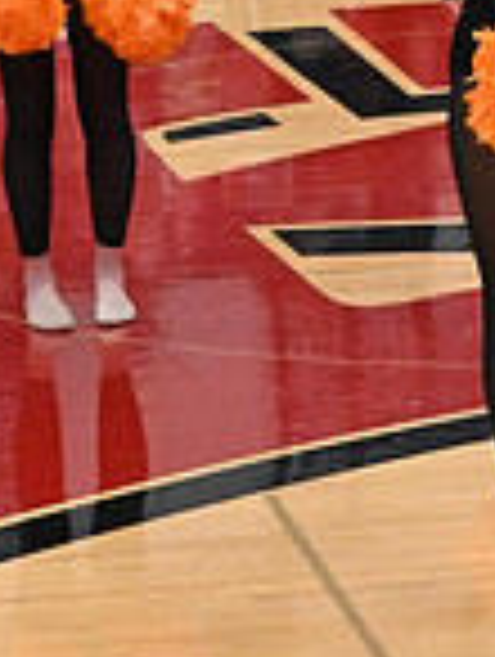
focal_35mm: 400
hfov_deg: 3.7
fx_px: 7604
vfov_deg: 4.9
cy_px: 38
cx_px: 1238
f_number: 4
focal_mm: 70
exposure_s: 1/400
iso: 8000
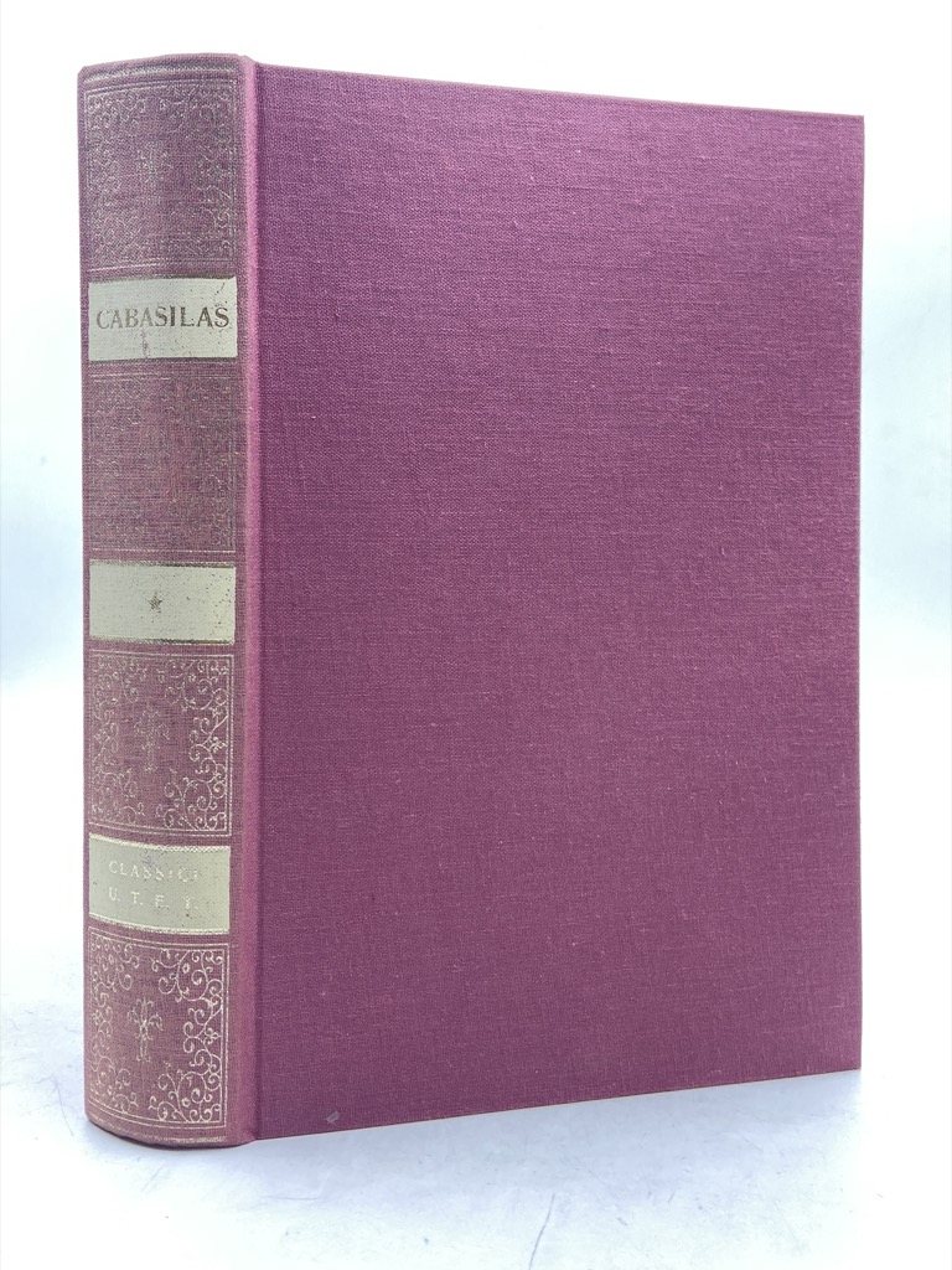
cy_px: 635
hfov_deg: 53.1
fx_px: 953
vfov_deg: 67.3
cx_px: 476
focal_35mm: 26
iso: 80
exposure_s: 1/100
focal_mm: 4.25
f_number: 1.8
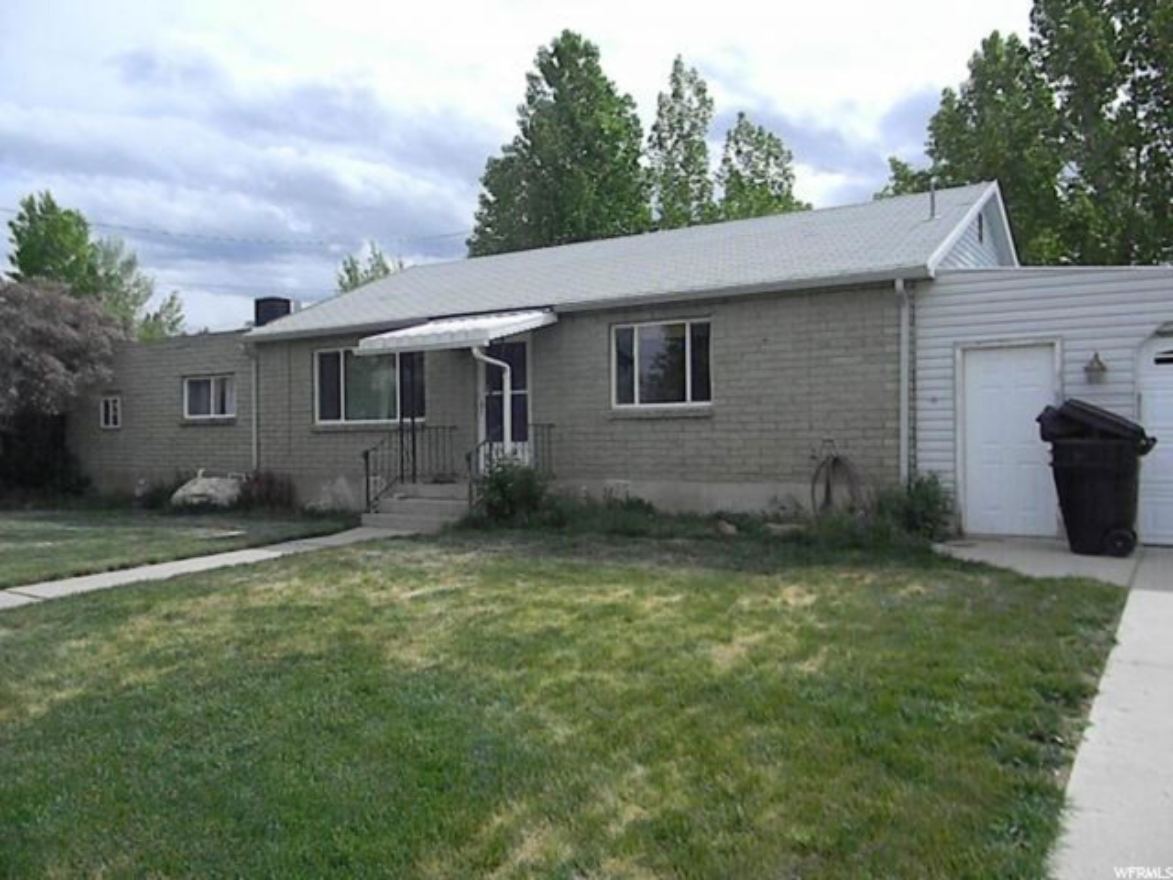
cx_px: 586
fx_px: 915
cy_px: 440
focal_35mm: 27
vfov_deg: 51.4
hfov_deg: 65.3
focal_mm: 5
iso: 681
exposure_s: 1/1745
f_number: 7
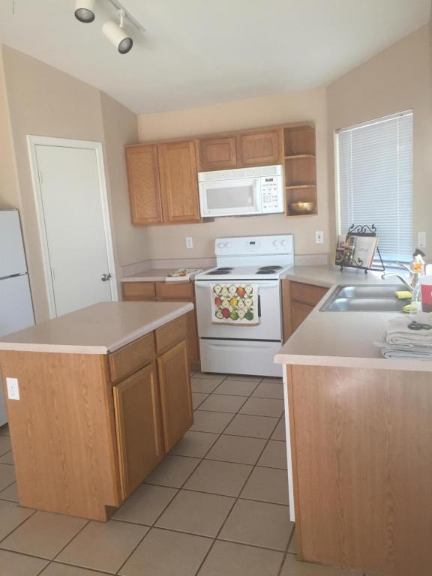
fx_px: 483
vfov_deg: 61.7
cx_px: 216
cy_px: 288
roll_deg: +3.9
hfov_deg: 48.2
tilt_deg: -8.9
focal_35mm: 29
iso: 80
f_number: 2.2
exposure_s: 1/30
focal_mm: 4.15
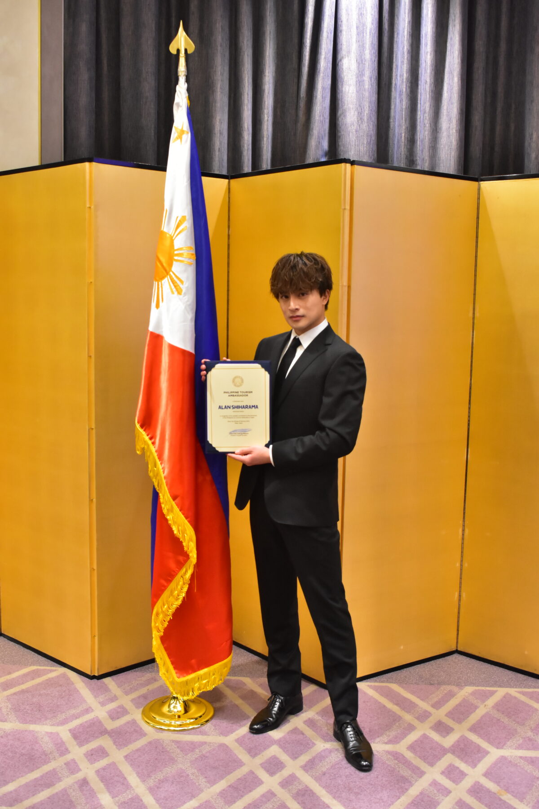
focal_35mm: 38
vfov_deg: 51.3
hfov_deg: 35.5
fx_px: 842
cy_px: 404
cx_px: 270
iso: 2500
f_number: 6.3
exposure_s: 1/80
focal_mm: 25
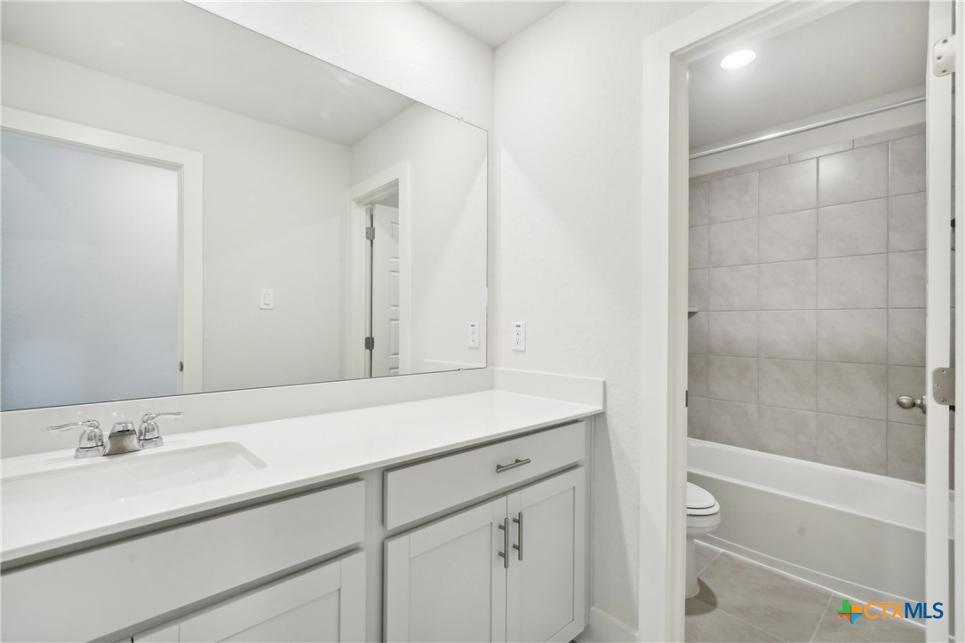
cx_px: 482
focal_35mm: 15
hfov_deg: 100.4
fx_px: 402
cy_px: 322
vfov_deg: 77.3
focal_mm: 15
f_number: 8
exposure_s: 1/20
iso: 800
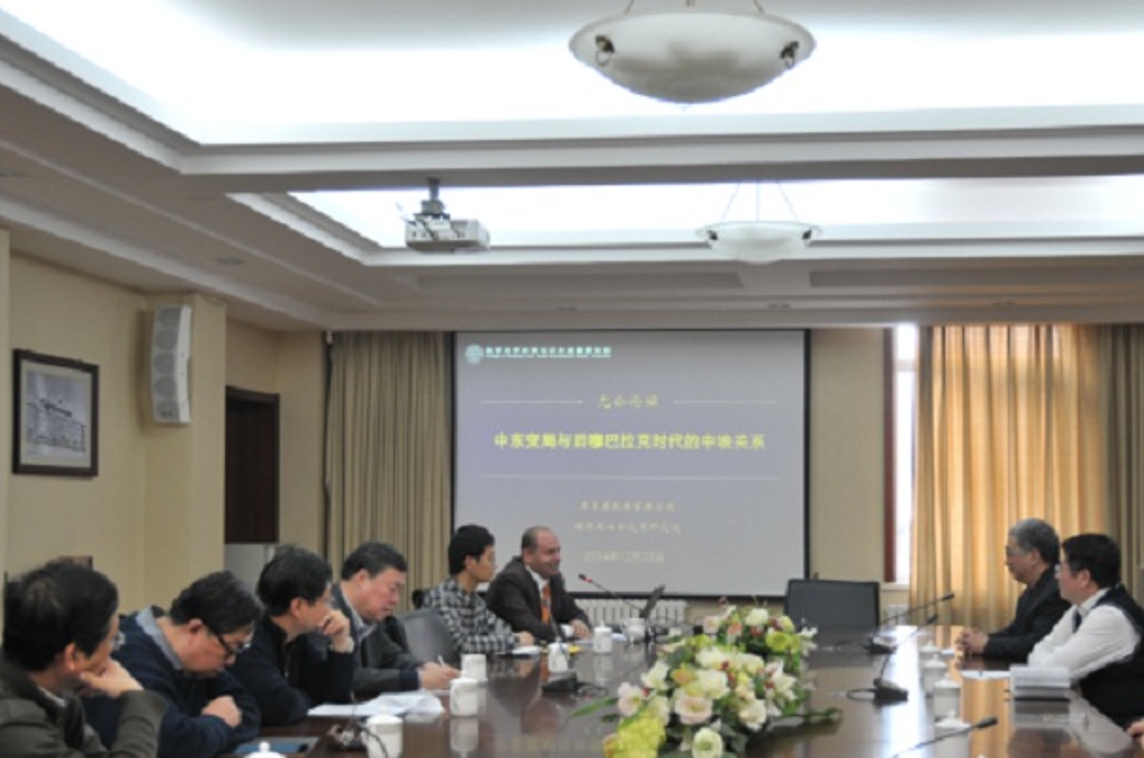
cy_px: 446
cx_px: 675
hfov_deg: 40.3
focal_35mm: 49
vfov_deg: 27.4
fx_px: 1554
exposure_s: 1/30
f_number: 3.8
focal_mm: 26
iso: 320
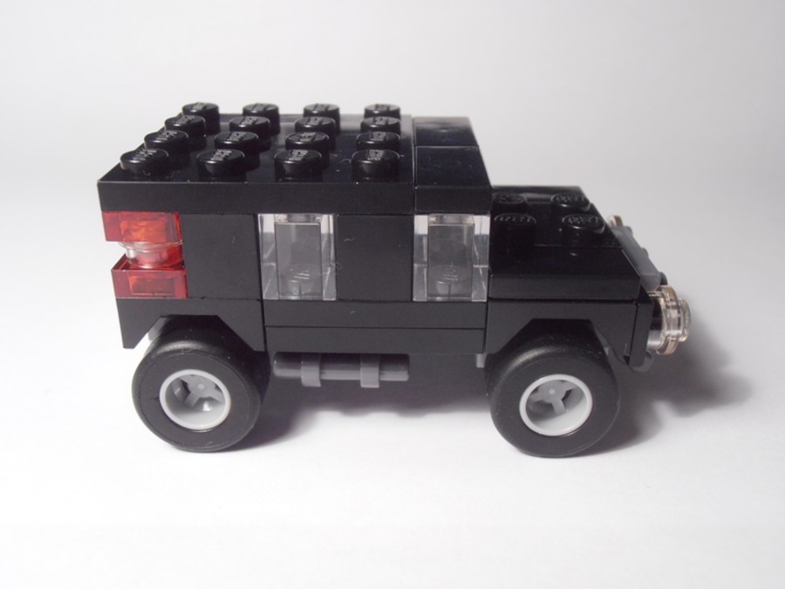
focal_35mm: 37
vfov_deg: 38.7
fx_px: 839
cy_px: 294
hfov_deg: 50.1
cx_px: 392
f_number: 3.9
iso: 125
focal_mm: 6.61
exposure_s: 1/30
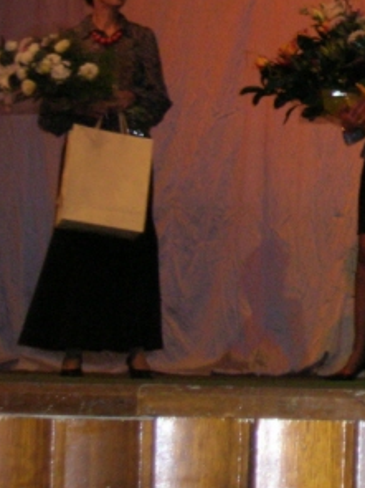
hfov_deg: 9.3
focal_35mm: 155
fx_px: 2181
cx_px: 572
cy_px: 100
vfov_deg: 12.7
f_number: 3.6
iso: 200
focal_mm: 10.4
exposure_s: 1/60.1
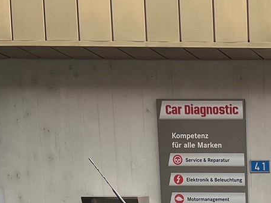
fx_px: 908
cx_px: 424
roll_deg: -0.3
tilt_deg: -10.6
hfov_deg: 15.5
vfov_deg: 11.3
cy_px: 437
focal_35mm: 116
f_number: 1.6
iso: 32
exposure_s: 1/125
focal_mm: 5.1
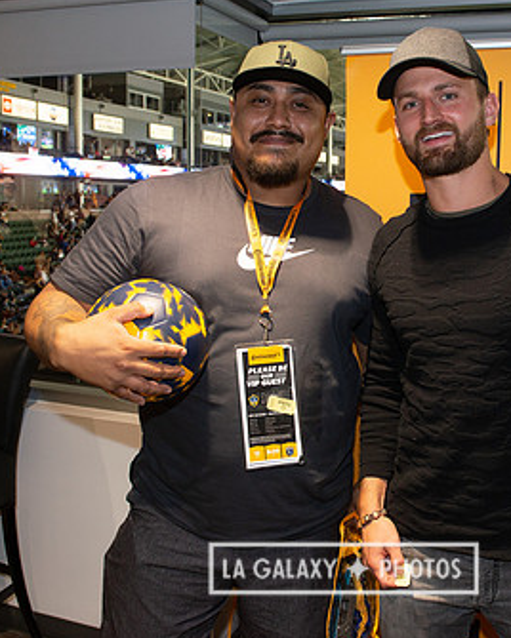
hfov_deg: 37.8
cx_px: 343
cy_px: 283
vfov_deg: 46.8
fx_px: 737
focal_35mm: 39
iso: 640
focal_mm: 24
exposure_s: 1/60
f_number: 6.3
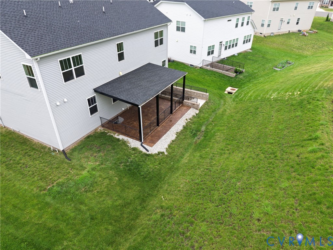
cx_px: 166
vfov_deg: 56.8
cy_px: 125
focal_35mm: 24
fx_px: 231
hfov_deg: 71.6
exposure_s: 1/800
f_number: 1.8
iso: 100
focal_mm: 8.67
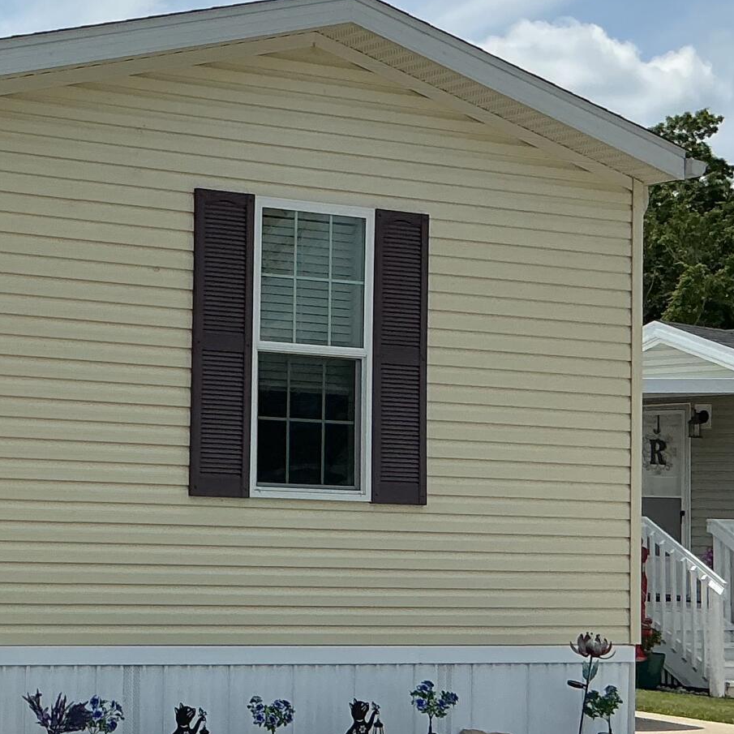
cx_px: -122
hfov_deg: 19.3
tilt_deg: +5.3
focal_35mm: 85
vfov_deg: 20.4
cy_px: 358
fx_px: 2039
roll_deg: -1.2
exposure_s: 1/3534
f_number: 1.8
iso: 25
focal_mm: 3
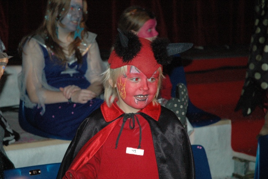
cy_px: 90
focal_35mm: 105
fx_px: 781
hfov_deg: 19.5
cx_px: 134
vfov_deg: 13.0
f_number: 5
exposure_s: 1/60
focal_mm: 70
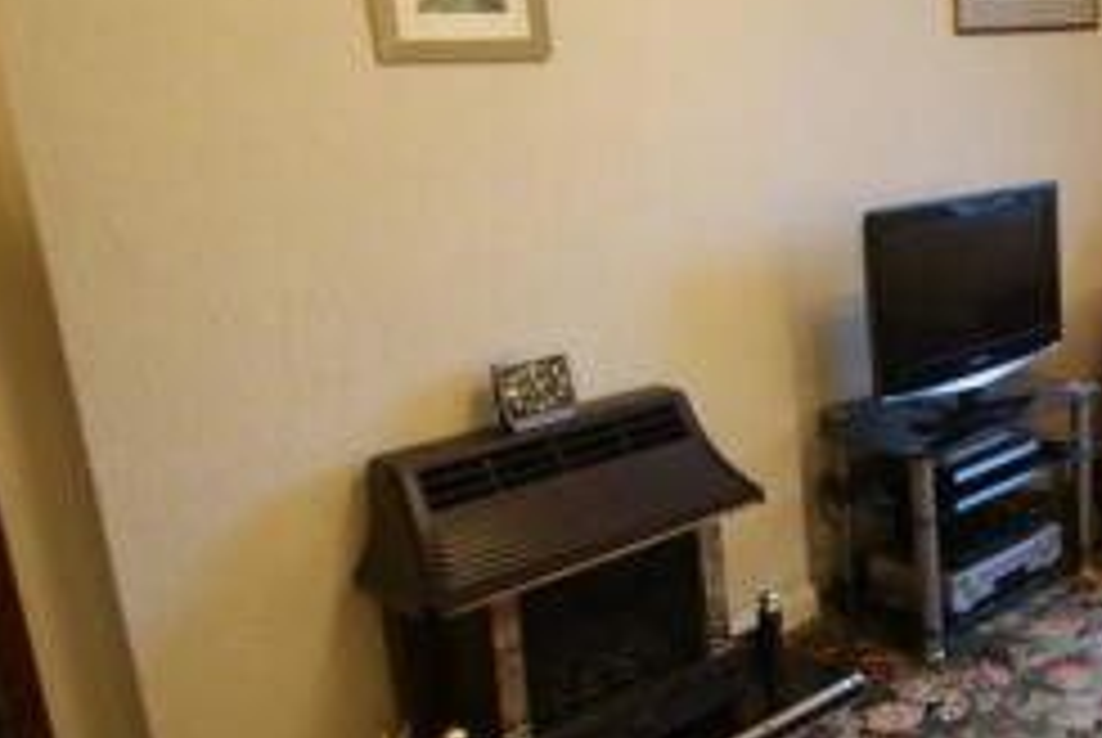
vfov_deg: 33.4
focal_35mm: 40
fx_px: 1226
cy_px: 299
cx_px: 1059
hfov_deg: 42.8
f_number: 3.5
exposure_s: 1/4
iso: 100
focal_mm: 10
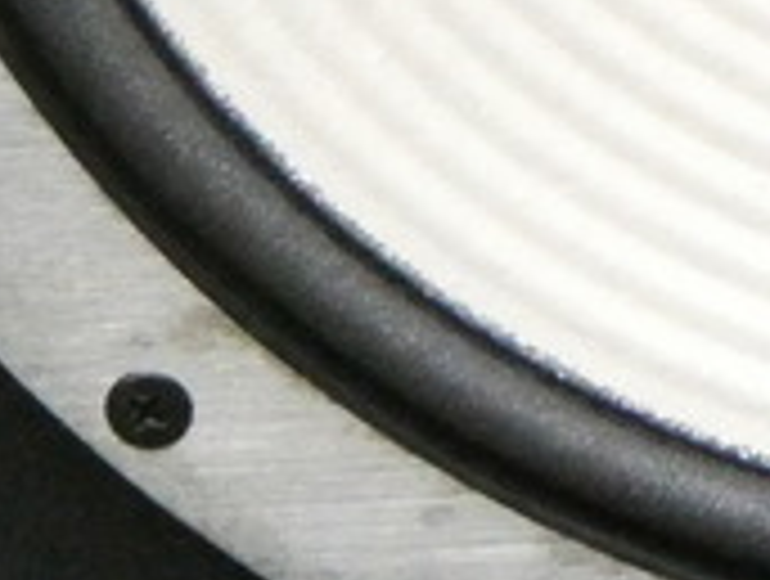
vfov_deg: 3.8
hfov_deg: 5.0
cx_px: 1207
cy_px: -706
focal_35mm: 392
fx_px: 8738
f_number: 4.5
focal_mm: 12.5
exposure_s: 1/50
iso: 1600
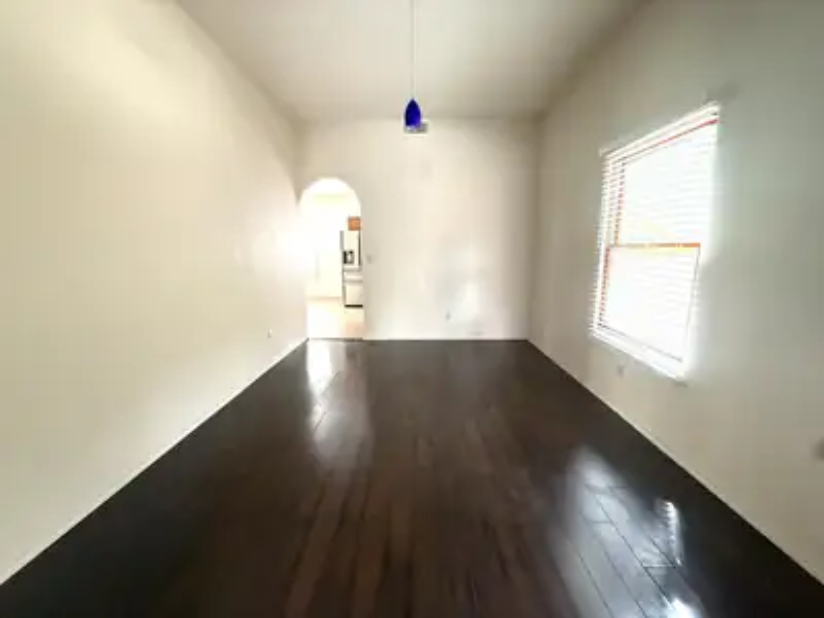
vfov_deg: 85.7
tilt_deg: -9.2
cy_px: 309
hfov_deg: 102.1
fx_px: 333
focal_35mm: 14
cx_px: 412
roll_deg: +0.5
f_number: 2.2
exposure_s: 1/60
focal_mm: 2.22
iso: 500
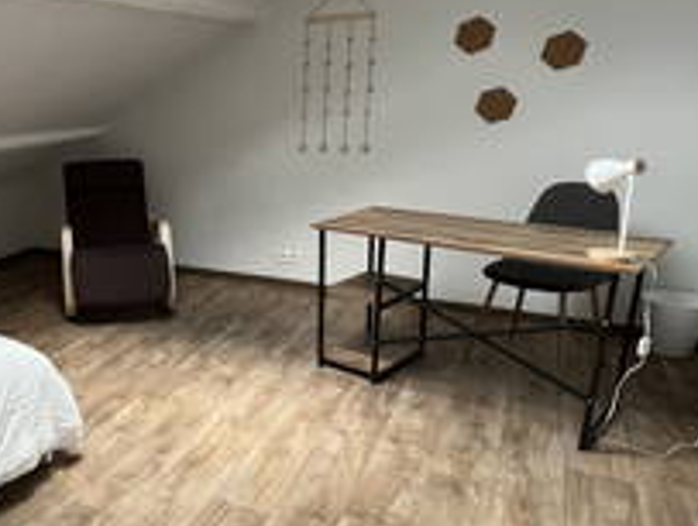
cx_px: 103
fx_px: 465
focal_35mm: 23
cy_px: 254
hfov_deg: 64.5
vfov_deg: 59.0
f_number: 1.8
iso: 125
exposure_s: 1/99
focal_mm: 1.57
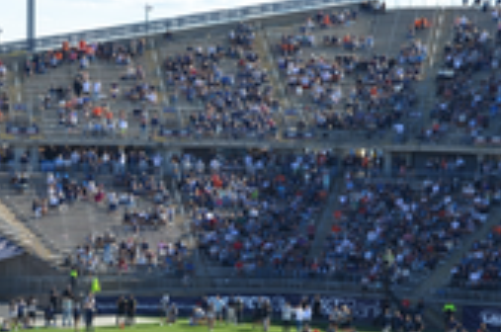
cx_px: 190
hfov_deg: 14.5
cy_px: 384
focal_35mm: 142
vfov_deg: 9.5
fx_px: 1972
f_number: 8
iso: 200
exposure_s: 1/250
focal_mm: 40
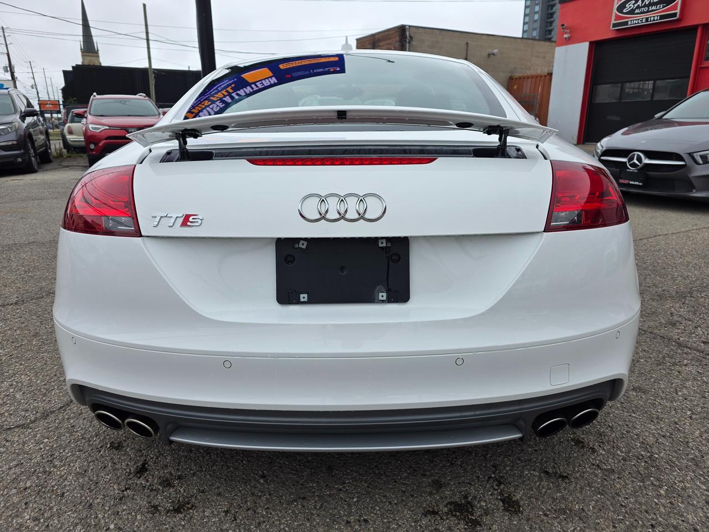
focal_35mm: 23
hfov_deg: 73.9
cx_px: 354
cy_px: 266
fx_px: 471
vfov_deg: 58.9
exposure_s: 1/1248
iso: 80
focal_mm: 6.3
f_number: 1.7
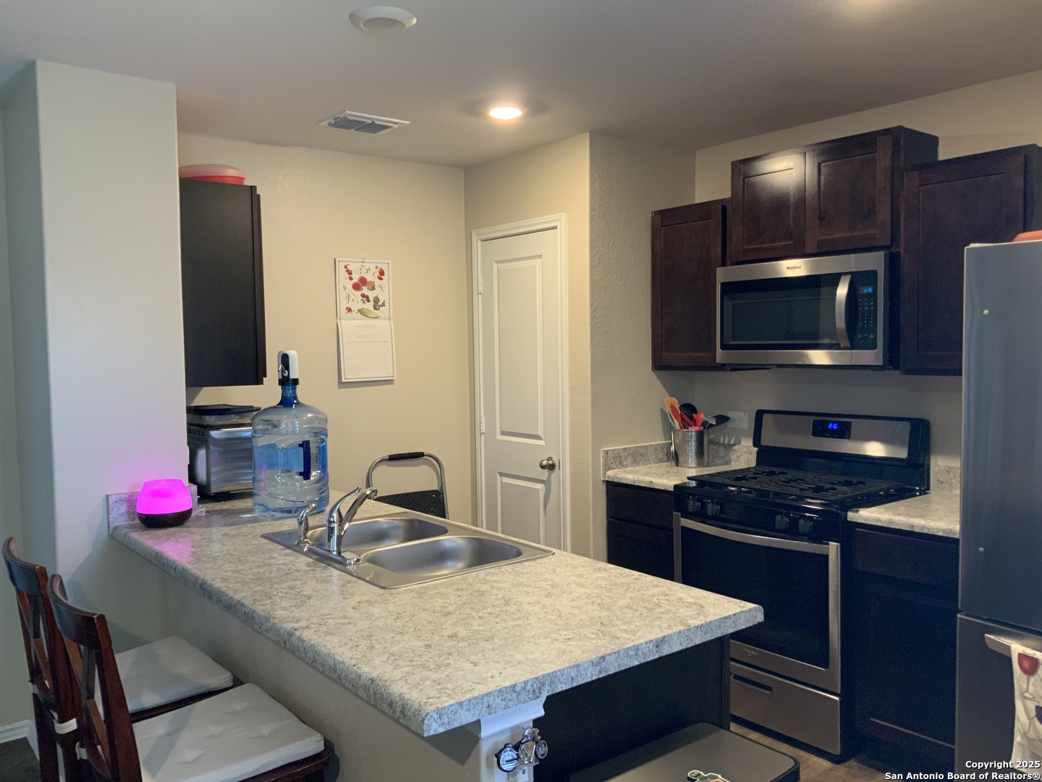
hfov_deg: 61.7
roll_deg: +1.5
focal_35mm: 29
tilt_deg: -3.1
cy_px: 391
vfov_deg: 48.2
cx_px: 521
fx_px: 873
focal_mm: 3
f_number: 1.8
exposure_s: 1/60
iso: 200
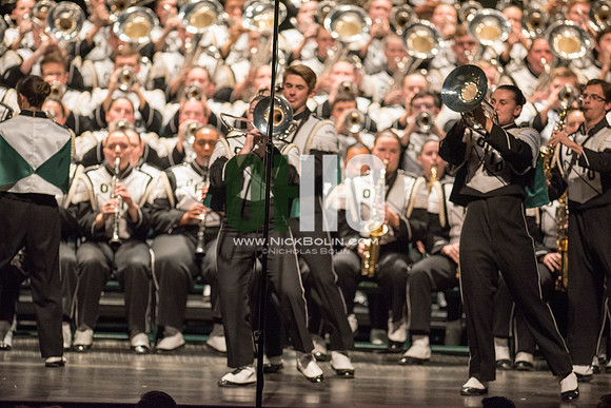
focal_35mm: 300
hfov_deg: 6.9
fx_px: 5093
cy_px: 204
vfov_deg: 4.6
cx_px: 306
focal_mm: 300
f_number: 2.8
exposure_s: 1/500
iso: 4000
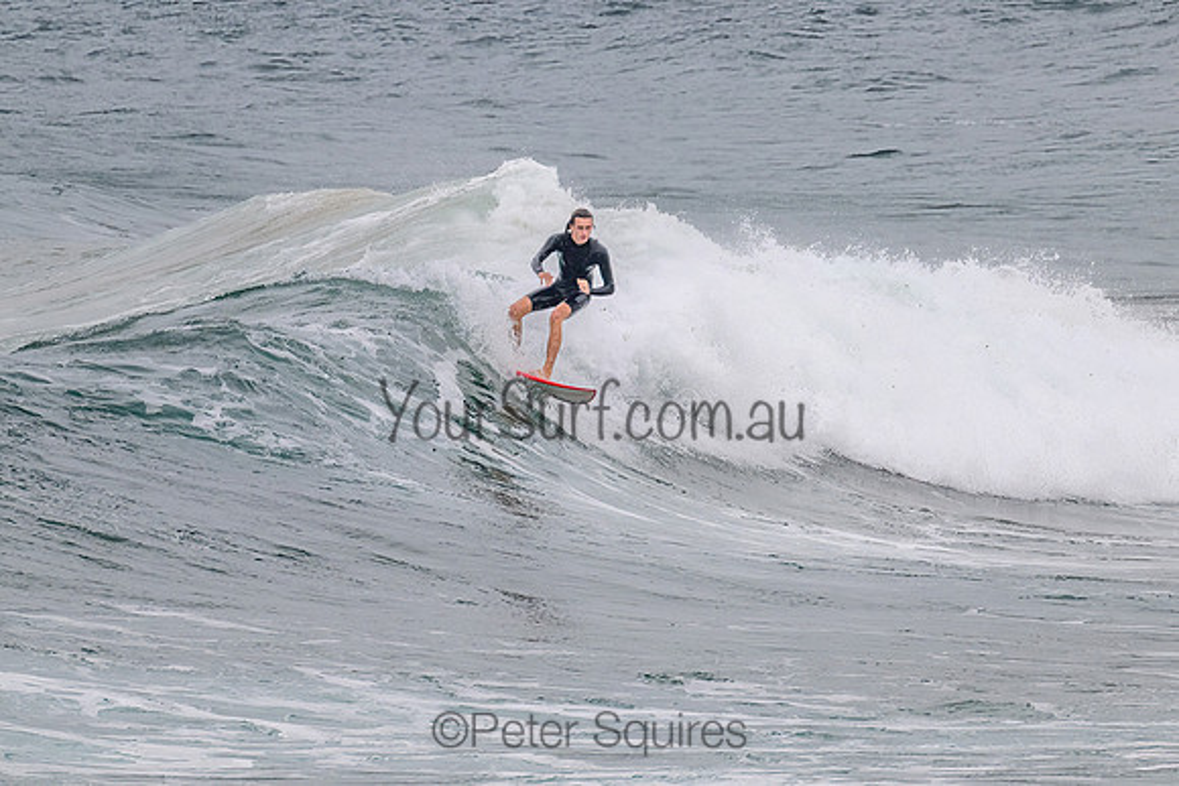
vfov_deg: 1.3
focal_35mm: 1100
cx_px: 611
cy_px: 357
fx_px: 36044
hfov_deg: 1.9
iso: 800
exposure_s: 1/2000
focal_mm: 800
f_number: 11
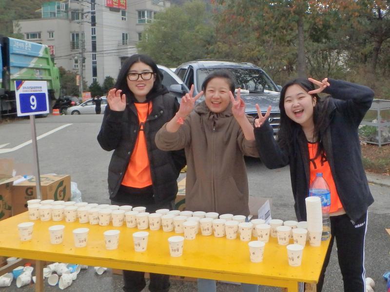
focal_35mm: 29
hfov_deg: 61.7
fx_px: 327
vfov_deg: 48.2
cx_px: 195
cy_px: 146
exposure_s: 1/500
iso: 500
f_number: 4.6
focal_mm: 5.2
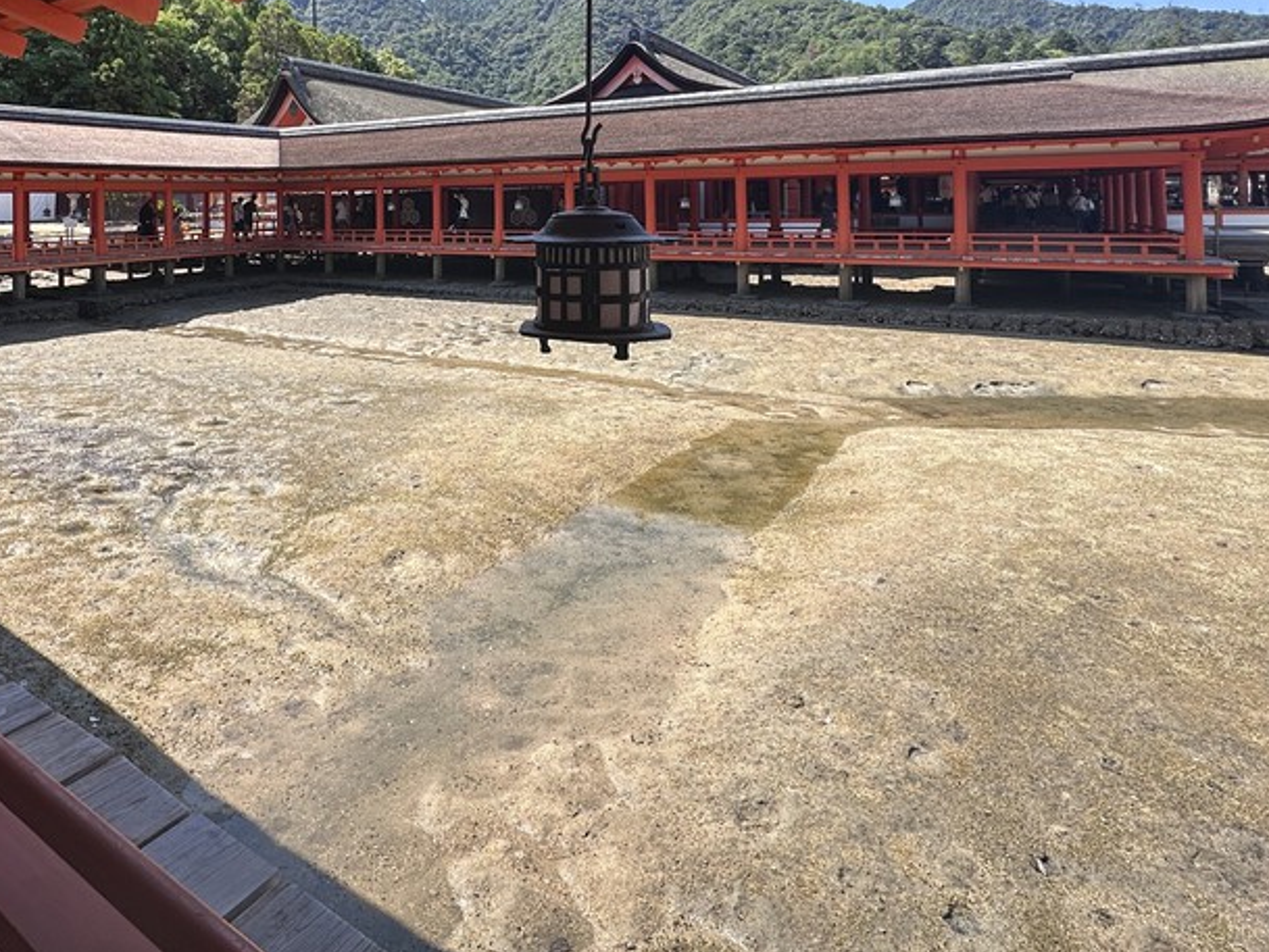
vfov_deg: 54.6
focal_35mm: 23
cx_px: 450
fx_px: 843
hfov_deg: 72.2
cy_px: 181
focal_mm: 2.22
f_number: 2.2
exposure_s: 1/1006
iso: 40
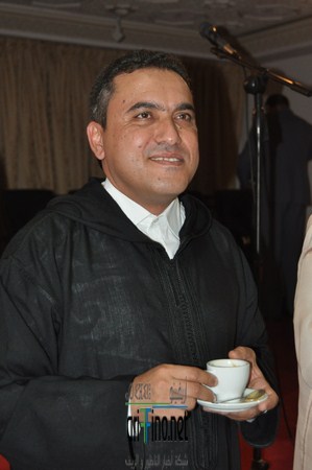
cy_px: 235
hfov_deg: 23.7
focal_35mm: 57
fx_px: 743
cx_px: 156
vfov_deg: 35.1
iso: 800
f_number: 4.8
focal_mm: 38
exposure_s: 1/60
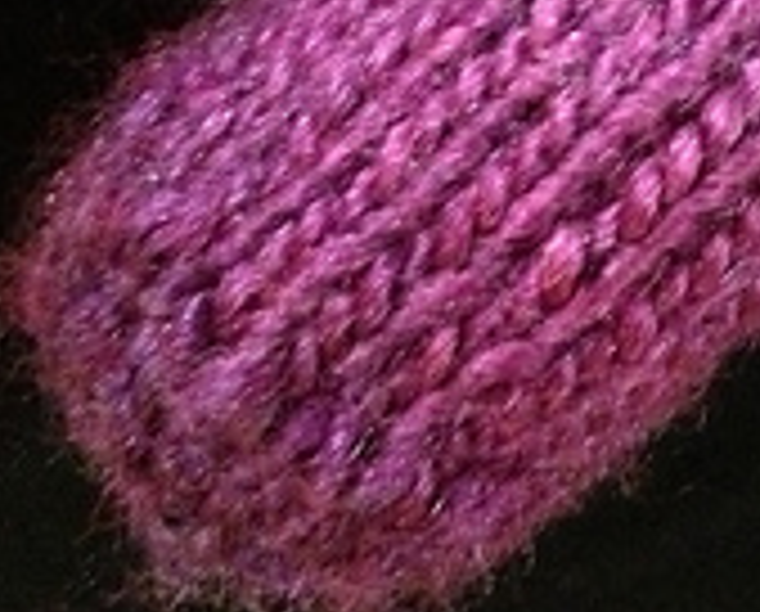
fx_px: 2908
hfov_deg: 14.5
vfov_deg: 11.4
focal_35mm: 129
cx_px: 890
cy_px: -374
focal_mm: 4.28
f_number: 2.4
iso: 800
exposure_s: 1/15
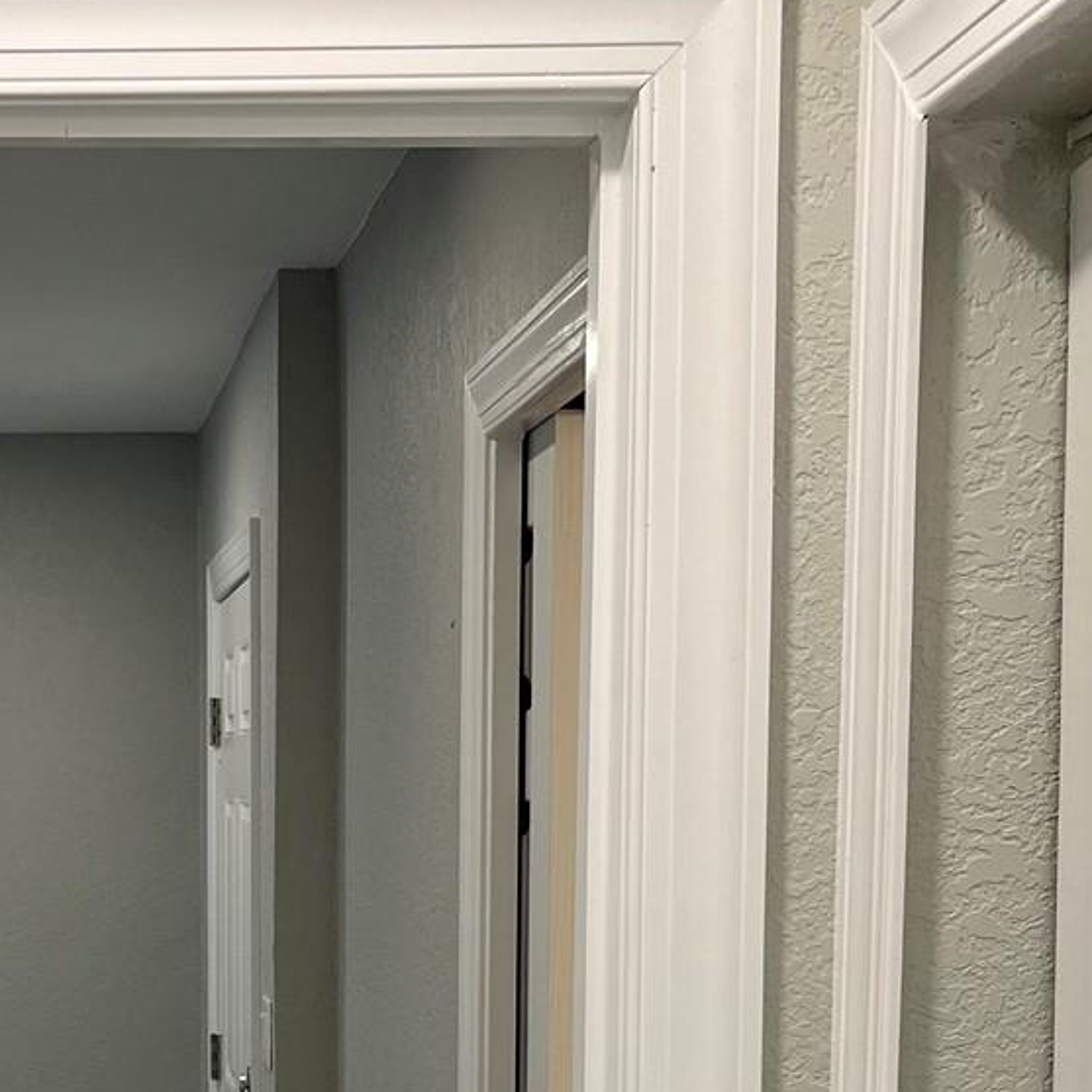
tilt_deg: -5.0
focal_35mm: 66
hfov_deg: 25.2
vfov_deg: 25.2
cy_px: 1023
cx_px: 90
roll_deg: +0.2
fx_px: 2356
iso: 100
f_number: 1.6
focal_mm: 5.1
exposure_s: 1/120
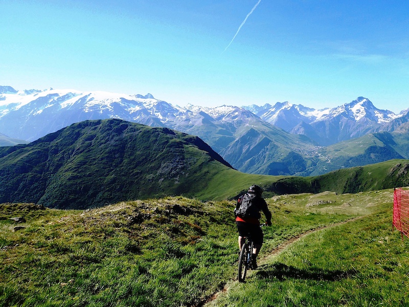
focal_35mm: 28
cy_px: 154
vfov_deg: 49.7
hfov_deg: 63.4
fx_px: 331
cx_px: 204
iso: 64
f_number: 4
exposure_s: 1/500
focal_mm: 5
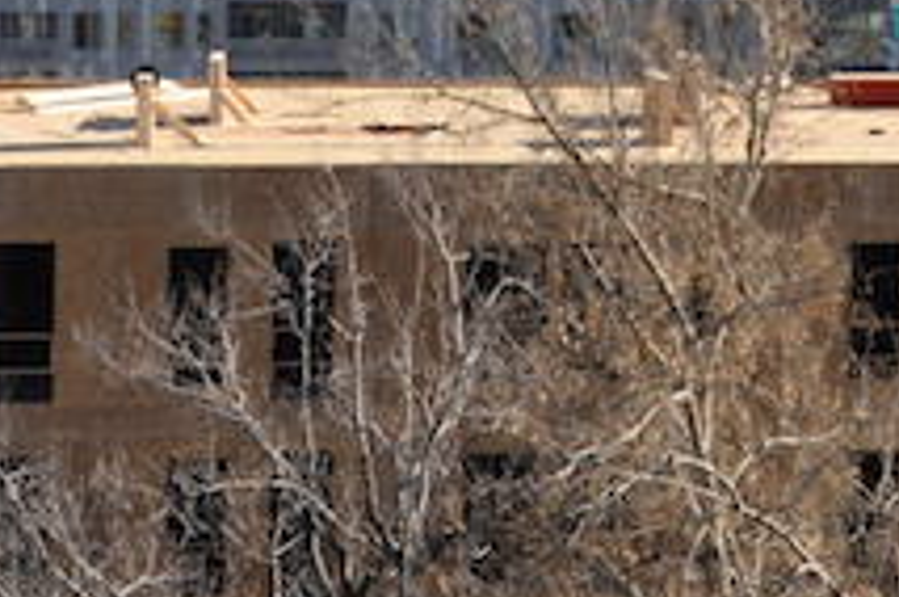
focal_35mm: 168
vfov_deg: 8.1
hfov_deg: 12.2
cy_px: -160
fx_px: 4189
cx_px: 832
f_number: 14
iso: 1000
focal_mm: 32
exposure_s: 1/800
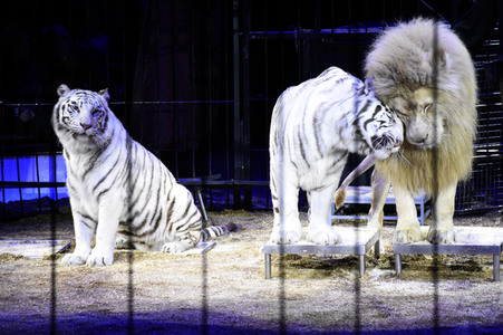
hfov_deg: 12.2
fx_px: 2346
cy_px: 168
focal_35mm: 168
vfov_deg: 8.2
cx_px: 252
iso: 2500
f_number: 6.3
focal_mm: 112
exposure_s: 1/160
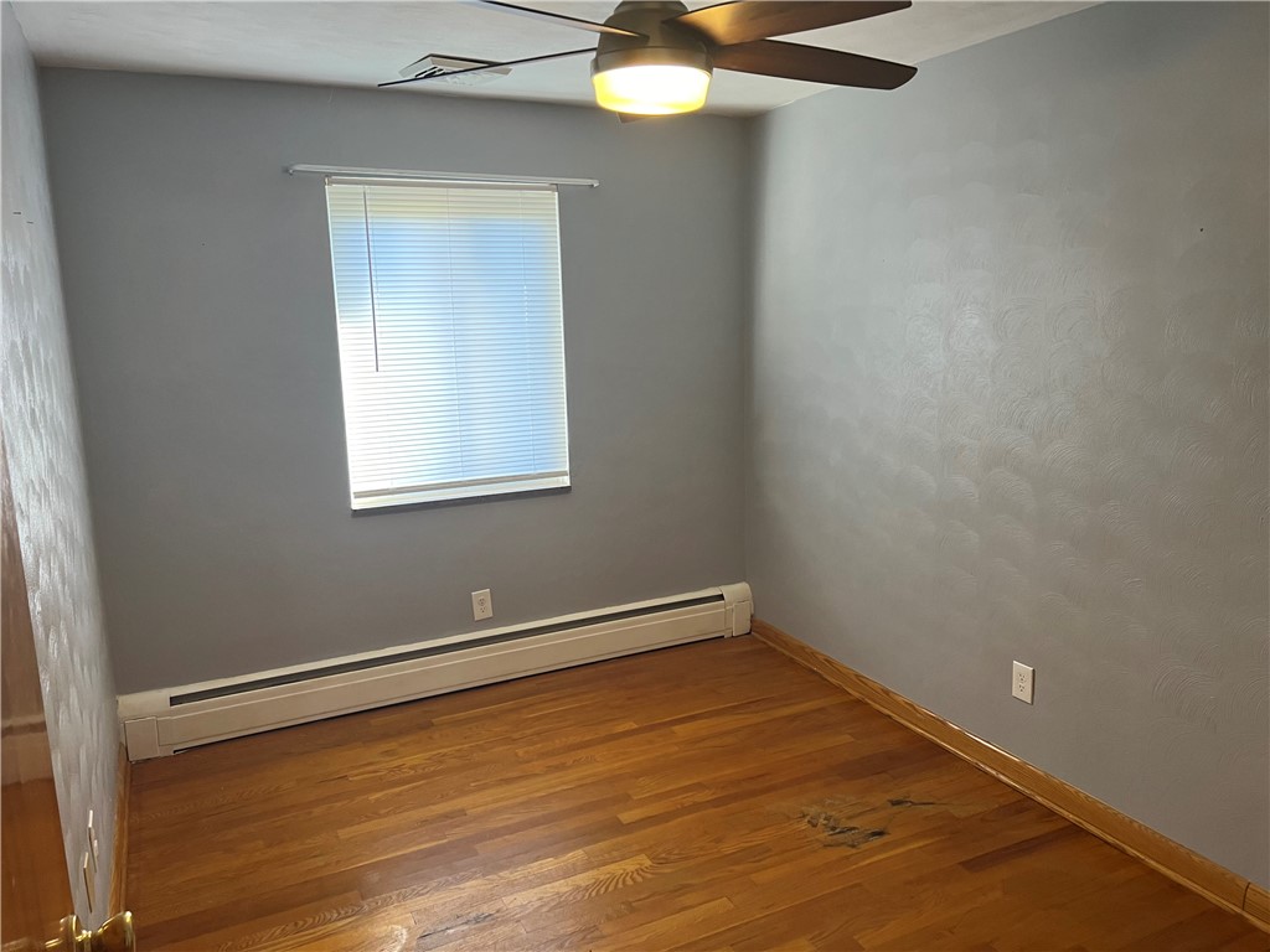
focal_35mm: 26
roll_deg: +2.4
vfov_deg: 53.1
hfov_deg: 67.3
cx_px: 635
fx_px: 954
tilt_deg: -8.8
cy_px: 476
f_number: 1.5
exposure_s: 1/60
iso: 80
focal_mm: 5.7
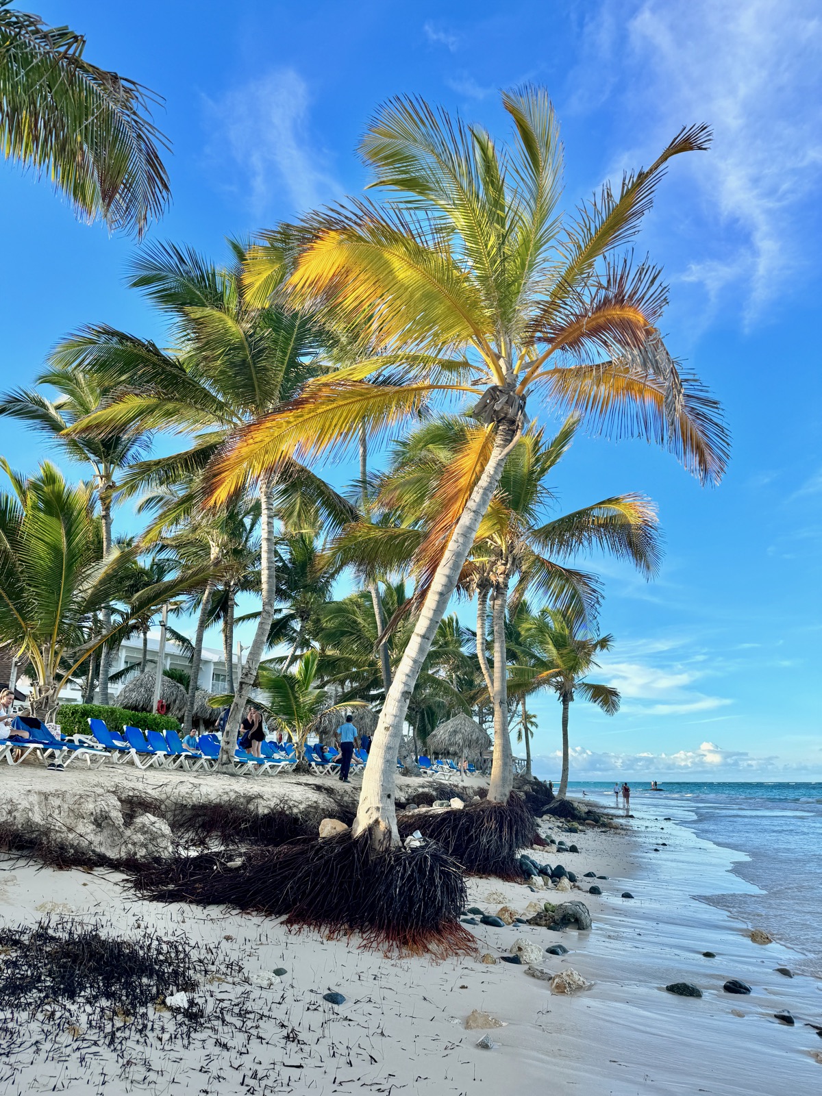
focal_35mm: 24
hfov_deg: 56.8
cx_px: 411
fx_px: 760
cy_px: 548
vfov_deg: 71.6
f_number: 1.78
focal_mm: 6.86
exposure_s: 1/1524
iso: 80
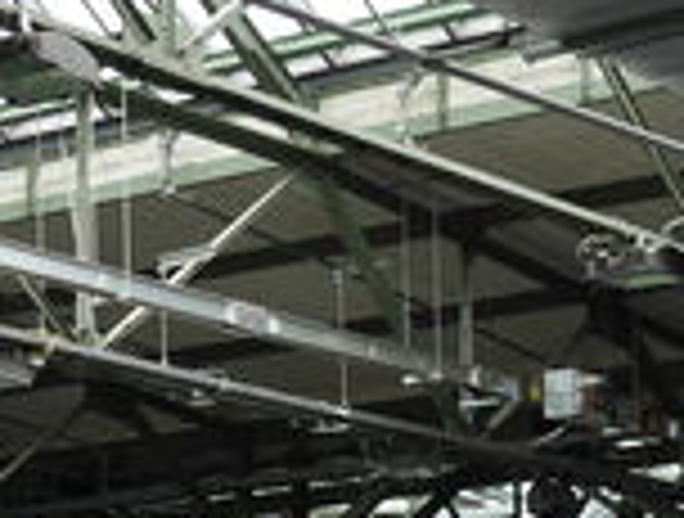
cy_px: 800
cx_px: -108
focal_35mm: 168
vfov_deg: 8.7
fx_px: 3330
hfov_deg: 11.5
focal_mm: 20
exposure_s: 1/320
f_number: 2.8
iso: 200
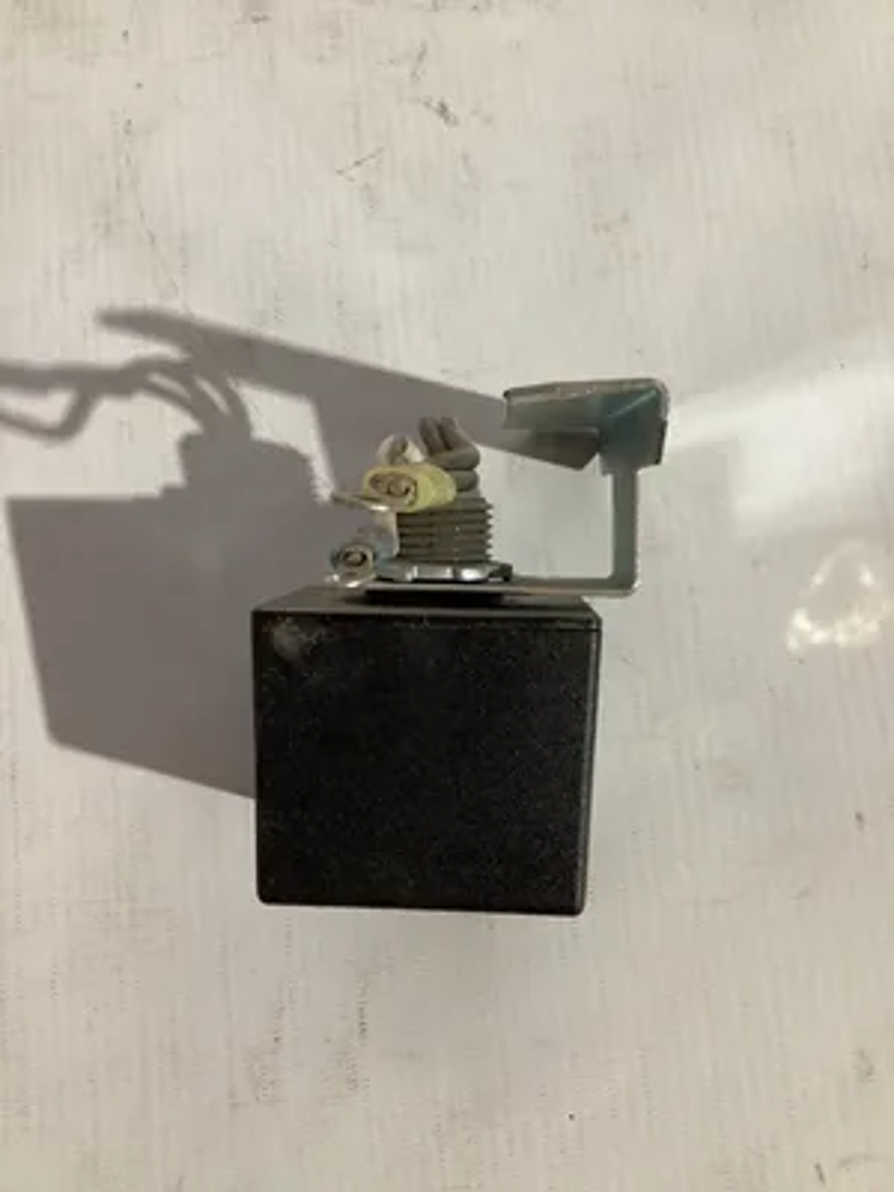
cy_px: 596
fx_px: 1067
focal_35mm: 31
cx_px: 447
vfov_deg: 58.4
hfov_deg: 45.4
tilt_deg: -79.6
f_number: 2.4
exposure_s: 1/50
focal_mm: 3.3
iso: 320
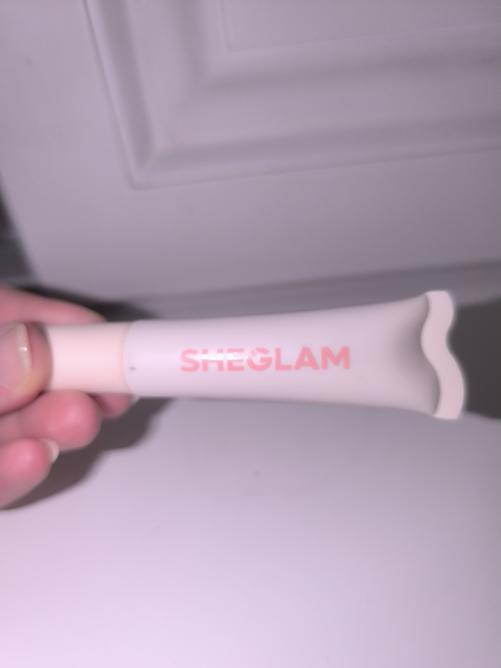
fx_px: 444
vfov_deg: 73.9
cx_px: 250
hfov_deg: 58.9
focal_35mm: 23
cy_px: 334
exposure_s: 1/100
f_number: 1.65
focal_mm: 6.14
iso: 1000
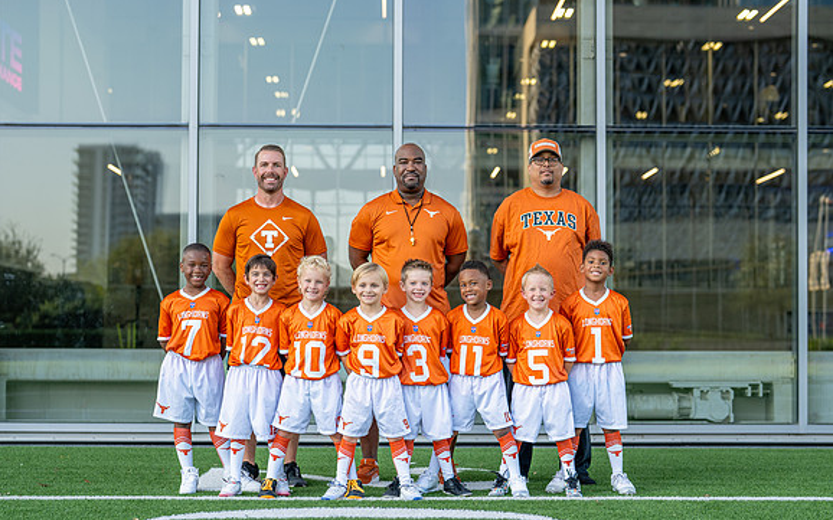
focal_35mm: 64
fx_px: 1453
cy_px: 309
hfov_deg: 32.0
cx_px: 417
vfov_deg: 20.3
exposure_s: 1/400
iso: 100
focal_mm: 50
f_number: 2
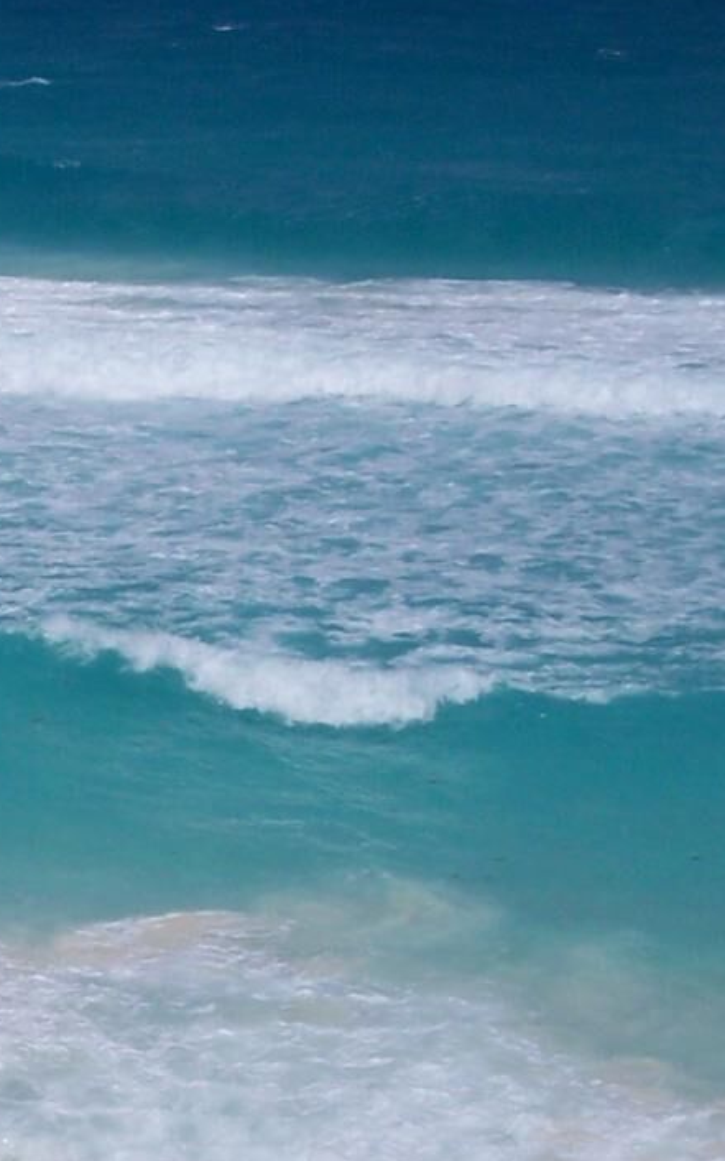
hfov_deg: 10.2
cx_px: -656
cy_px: 826
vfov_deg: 17.3
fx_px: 3795
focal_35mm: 120
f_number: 5.6
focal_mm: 8
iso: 100
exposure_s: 1/1500
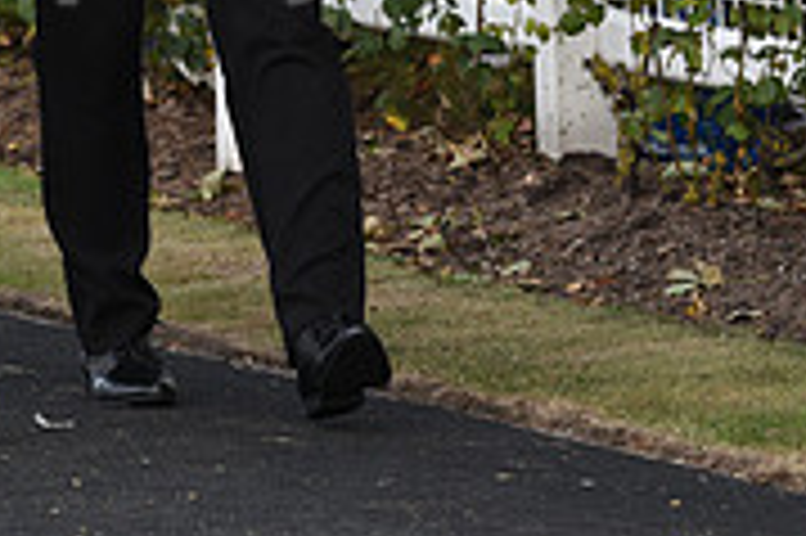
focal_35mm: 551
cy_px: -322
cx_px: -198
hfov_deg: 3.7
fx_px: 12325
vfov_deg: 2.5
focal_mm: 170
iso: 500
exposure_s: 1/1000
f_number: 5.6
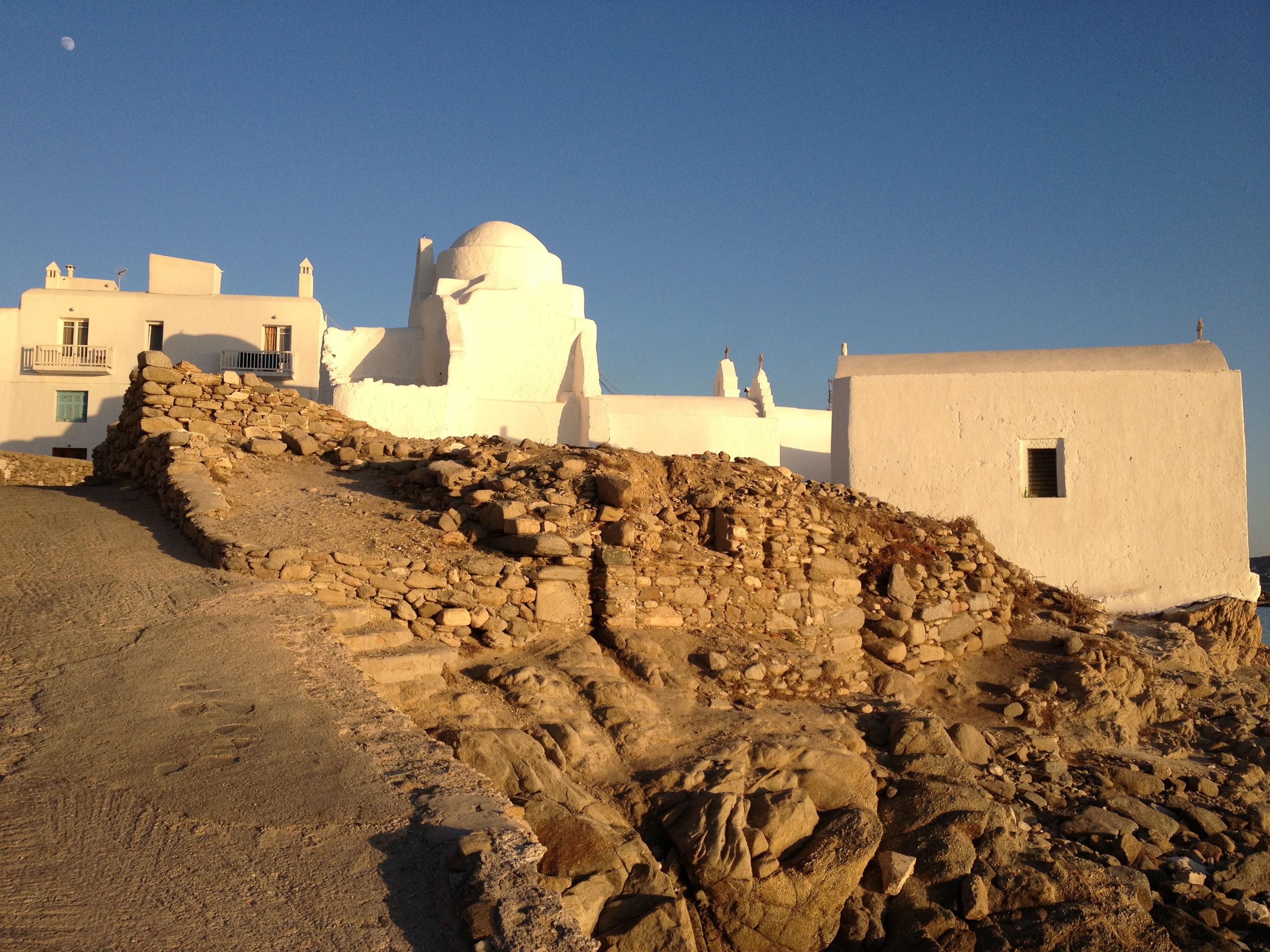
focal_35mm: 35
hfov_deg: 52.6
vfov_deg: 40.7
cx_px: 635
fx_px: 1284
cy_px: 476
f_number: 2.4
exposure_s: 1/1255
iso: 50
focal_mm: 4.28
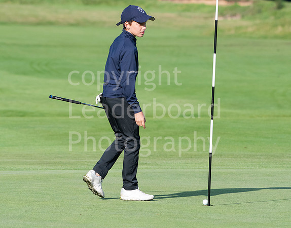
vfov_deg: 3.8
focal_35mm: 406
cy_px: 107
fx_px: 3473
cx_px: 131
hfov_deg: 4.8
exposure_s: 1/2000
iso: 1000
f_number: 6.3
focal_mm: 230
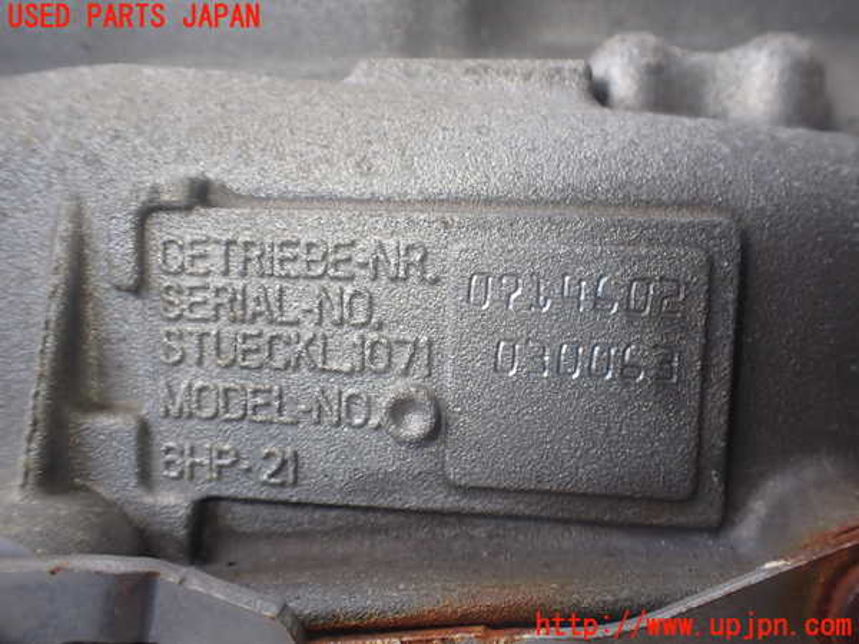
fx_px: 744
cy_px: 322
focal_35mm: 30
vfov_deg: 46.8
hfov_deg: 60.0
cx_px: 430
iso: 100
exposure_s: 1/200
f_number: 2.3
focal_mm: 5.4
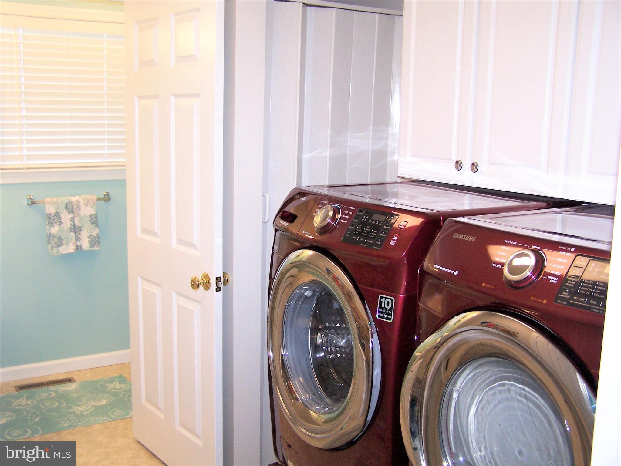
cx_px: 310
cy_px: 233
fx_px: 682
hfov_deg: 49.0
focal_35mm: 38
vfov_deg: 37.7
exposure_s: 1/60
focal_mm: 6.3
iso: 140
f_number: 2.8
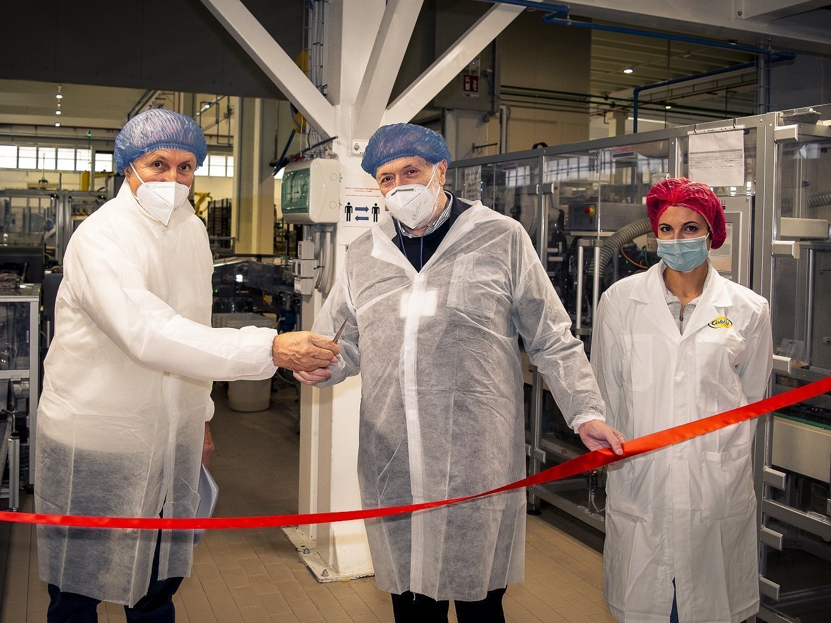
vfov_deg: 41.2
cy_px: 308
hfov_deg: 53.1
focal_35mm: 35
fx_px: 829
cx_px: 377
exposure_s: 1/125
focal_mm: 21
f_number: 5.6
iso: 800
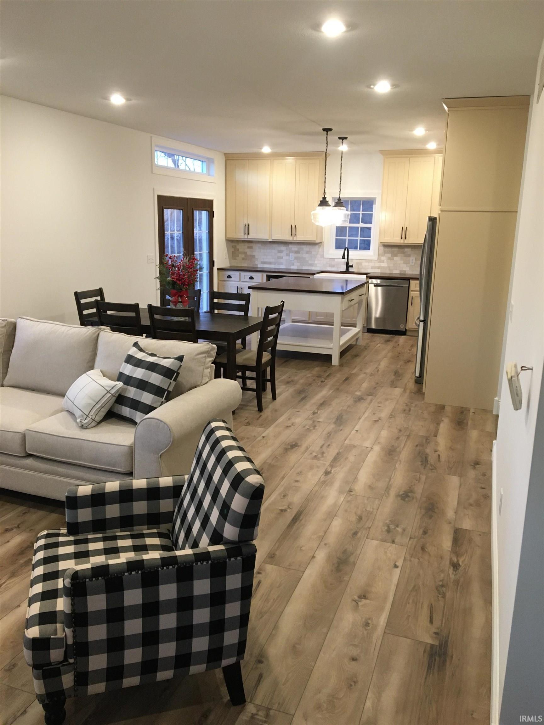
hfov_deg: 48.2
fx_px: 608
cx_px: 272
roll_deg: -0.7
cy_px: 362
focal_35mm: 29
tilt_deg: -13.7
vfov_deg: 61.7
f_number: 2.2
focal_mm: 4.15
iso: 125
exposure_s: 1/30
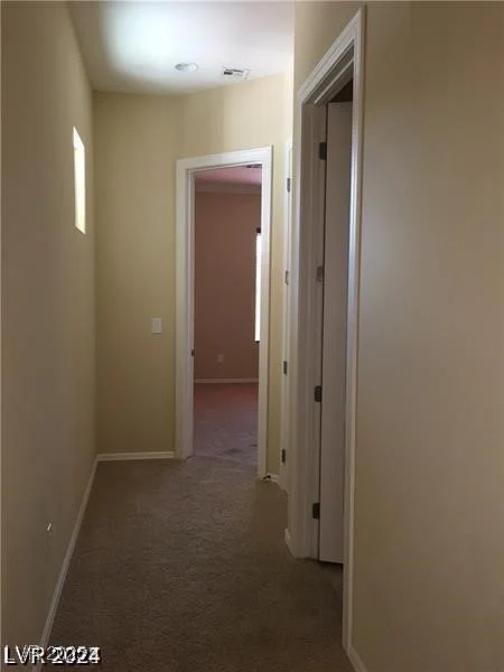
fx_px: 563
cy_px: 336
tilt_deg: -4.6
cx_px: 252
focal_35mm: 29
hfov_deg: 48.2
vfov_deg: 61.7
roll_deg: -0.1
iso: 64
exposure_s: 1/30
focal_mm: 4.15
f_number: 2.2
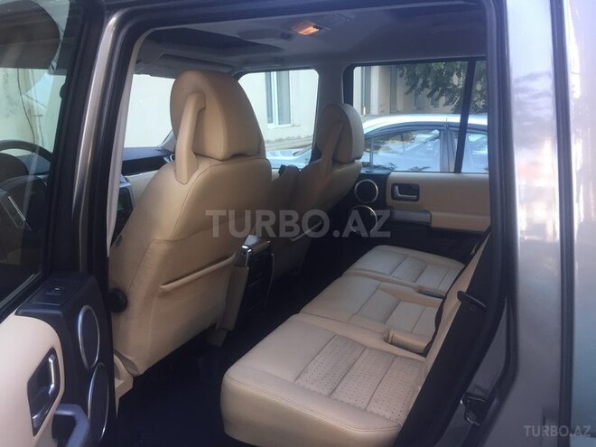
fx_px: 499
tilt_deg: -12.3
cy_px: 224
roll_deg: +0.4
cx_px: 298
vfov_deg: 48.2
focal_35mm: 29
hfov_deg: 61.7
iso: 40
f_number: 2.2
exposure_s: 1/33
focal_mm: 4.15
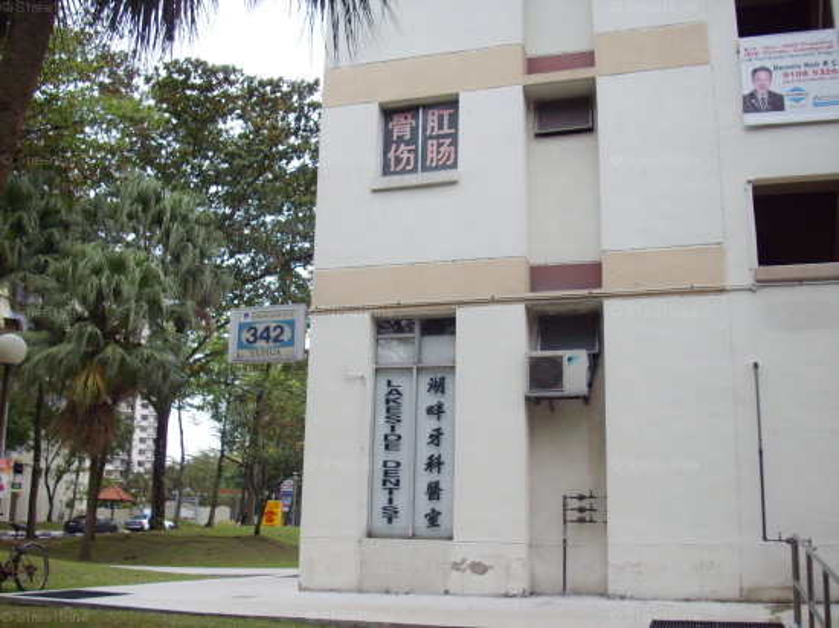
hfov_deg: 50.2
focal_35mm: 37
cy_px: 314
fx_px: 896
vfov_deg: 38.6
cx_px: 420
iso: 80
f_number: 5.6
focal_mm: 6.2
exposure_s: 1/200
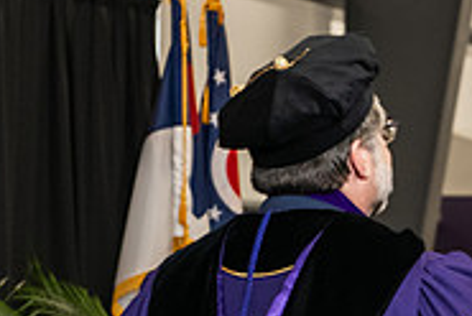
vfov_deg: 6.3
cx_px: 500
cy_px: 228
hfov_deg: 9.3
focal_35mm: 219
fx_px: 2876
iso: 2500
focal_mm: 70
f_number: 5
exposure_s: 1/200
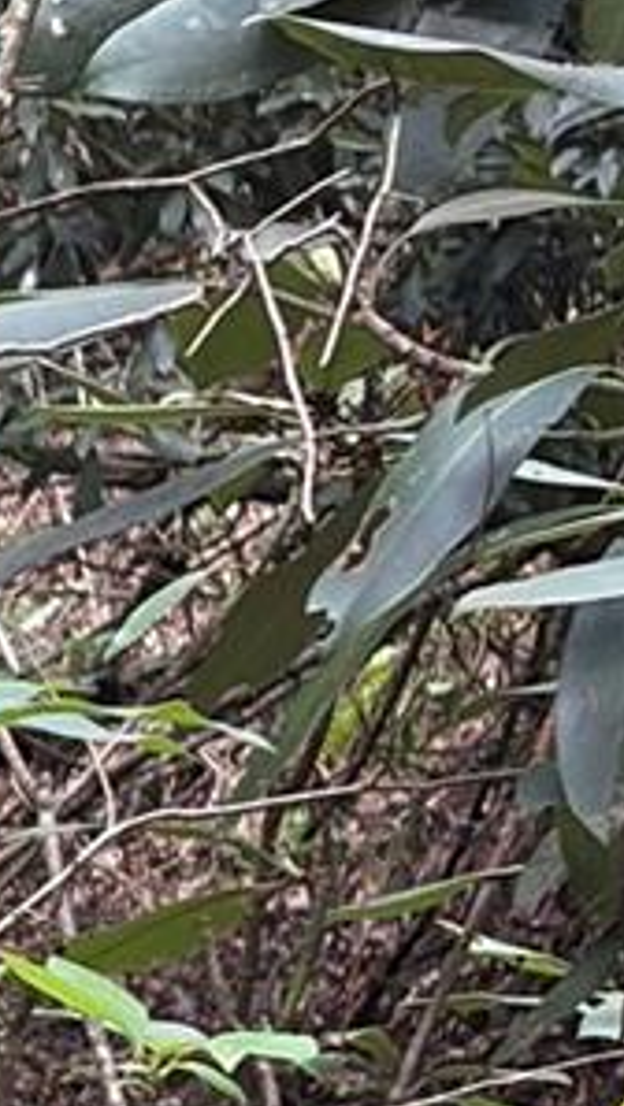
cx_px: -1244
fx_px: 8575
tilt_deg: +6.9
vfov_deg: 7.4
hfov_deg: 4.0
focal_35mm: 292
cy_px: 742
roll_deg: -2.4
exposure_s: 1/60
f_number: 1.6
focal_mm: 5.96
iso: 64
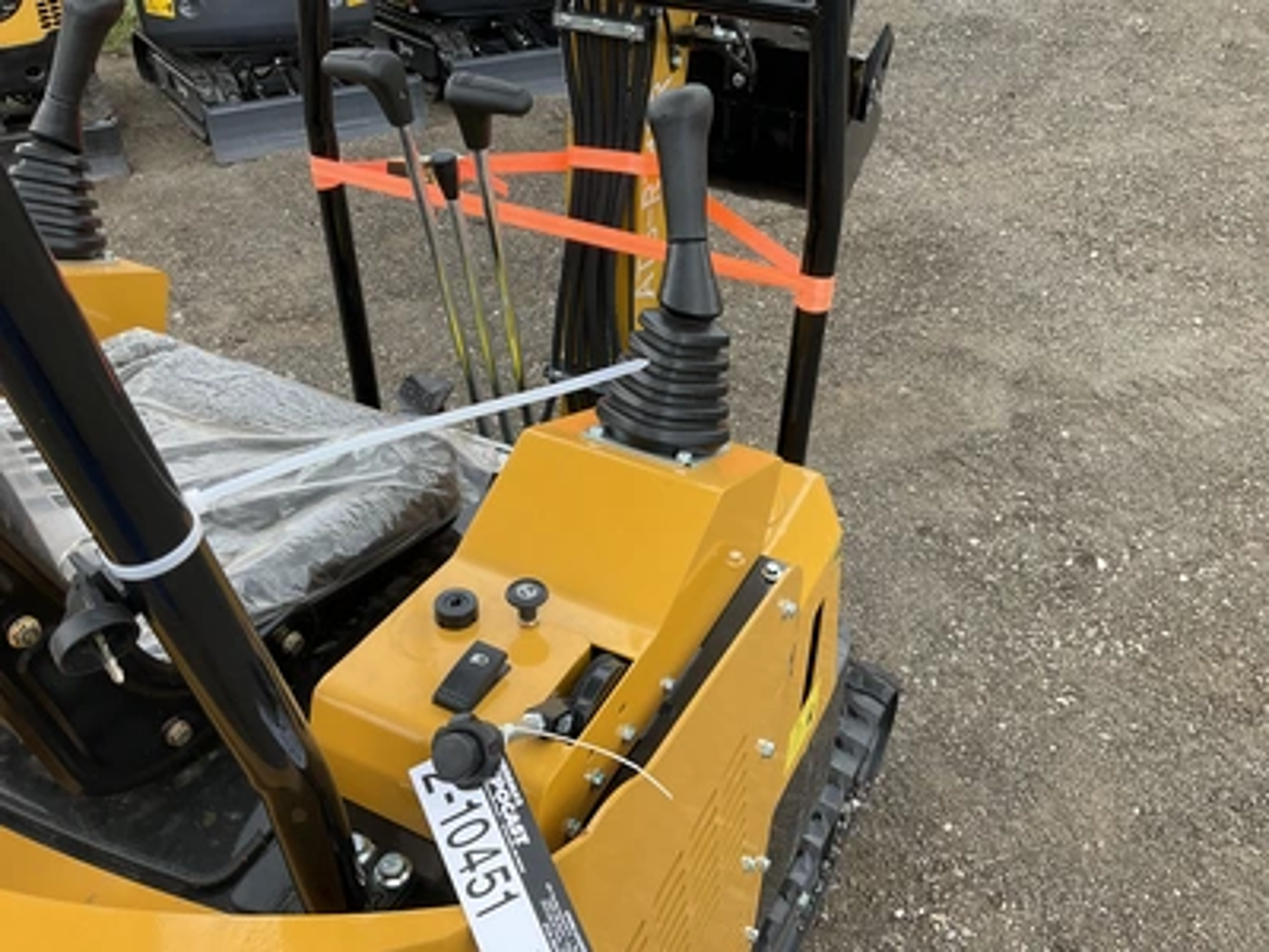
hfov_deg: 61.7
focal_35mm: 29
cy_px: 476
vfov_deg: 48.2
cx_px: 634
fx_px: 1063
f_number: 1.8
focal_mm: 3
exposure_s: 1/342
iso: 25
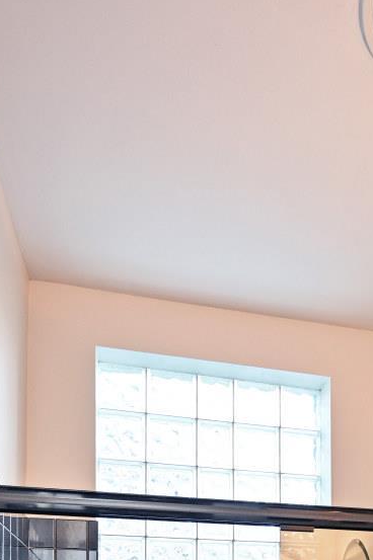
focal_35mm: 38
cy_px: 625
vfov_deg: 40.3
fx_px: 591
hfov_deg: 33.6
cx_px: 316
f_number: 4
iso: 360
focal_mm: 14
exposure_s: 1/60
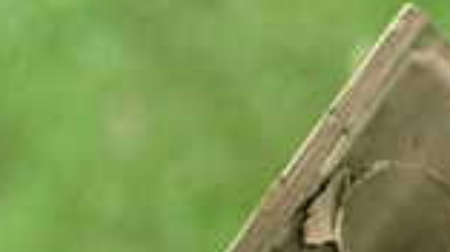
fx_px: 1490
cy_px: 392
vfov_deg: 9.4
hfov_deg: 16.3
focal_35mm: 125
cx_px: 570
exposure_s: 1/30
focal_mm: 5.4
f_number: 2.3
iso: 250
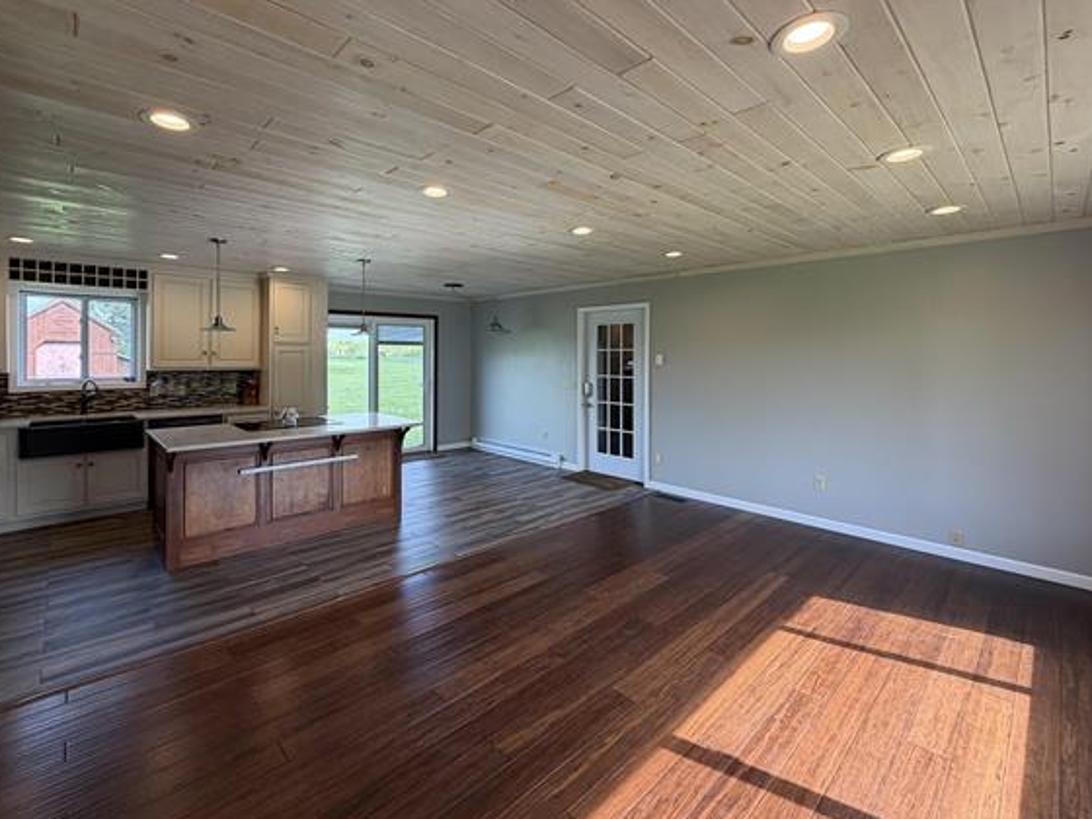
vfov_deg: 77.7
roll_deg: +0.1
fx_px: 505
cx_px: 517
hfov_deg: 94.4
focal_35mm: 16
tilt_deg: -0.4
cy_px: 357
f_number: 2.2
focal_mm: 2.22
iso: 160
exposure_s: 1/120
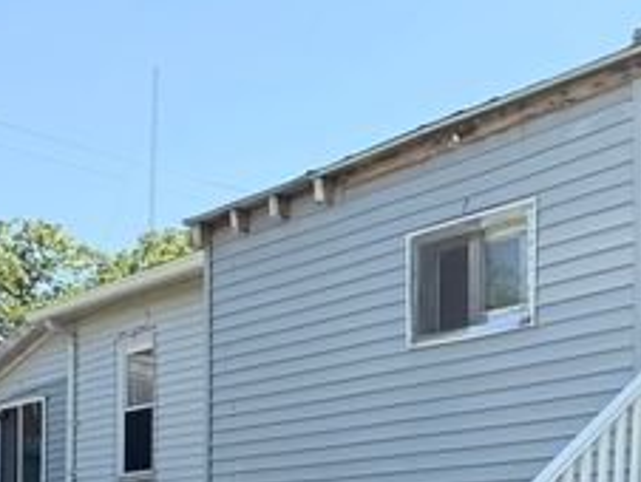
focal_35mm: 63
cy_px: 529
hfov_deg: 29.0
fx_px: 1168
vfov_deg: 22.1
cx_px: 624
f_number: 1.78
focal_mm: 6.76
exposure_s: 1/2299
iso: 80
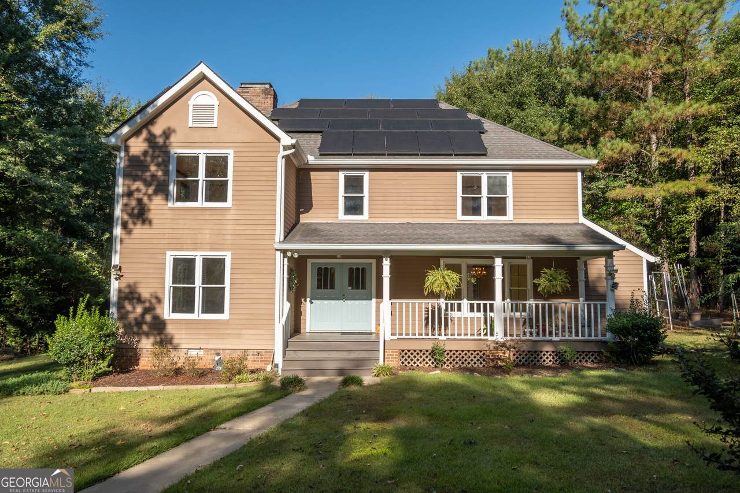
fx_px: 495
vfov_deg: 53.0
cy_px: 246
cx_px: 370
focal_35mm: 24
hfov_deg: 73.6
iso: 100
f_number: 7.1
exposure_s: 1/400
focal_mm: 16
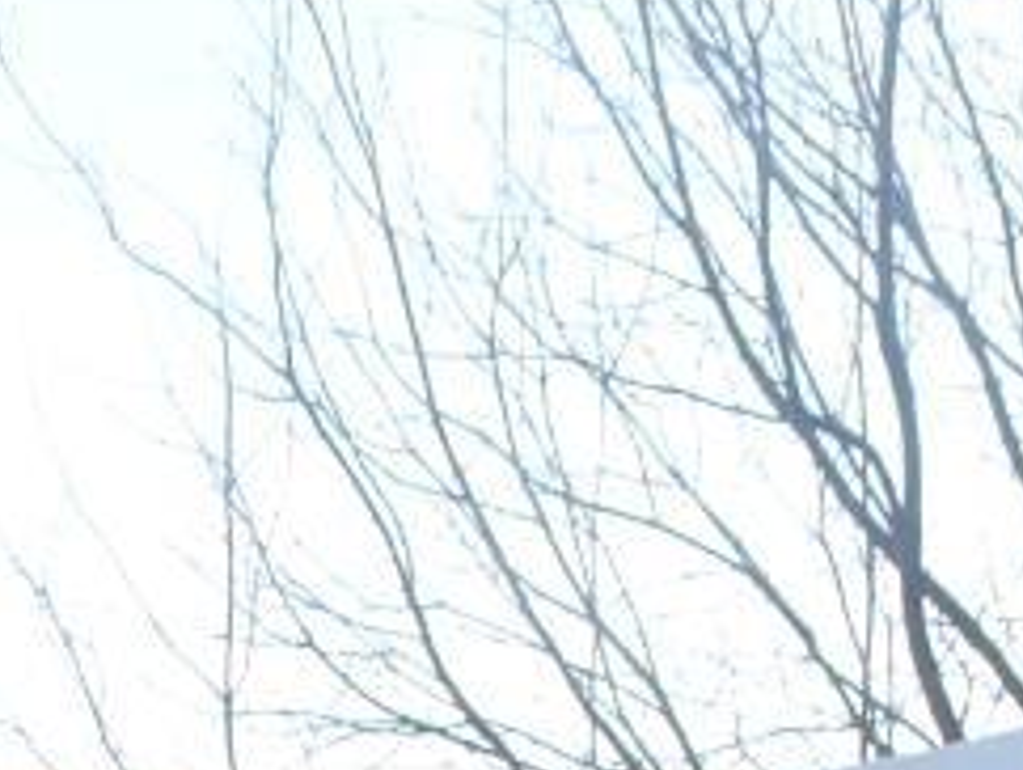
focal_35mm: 198
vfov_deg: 6.9
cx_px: -85
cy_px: 2113
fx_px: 5857
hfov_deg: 9.9
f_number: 4
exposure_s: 1/60
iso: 80
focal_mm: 5.43
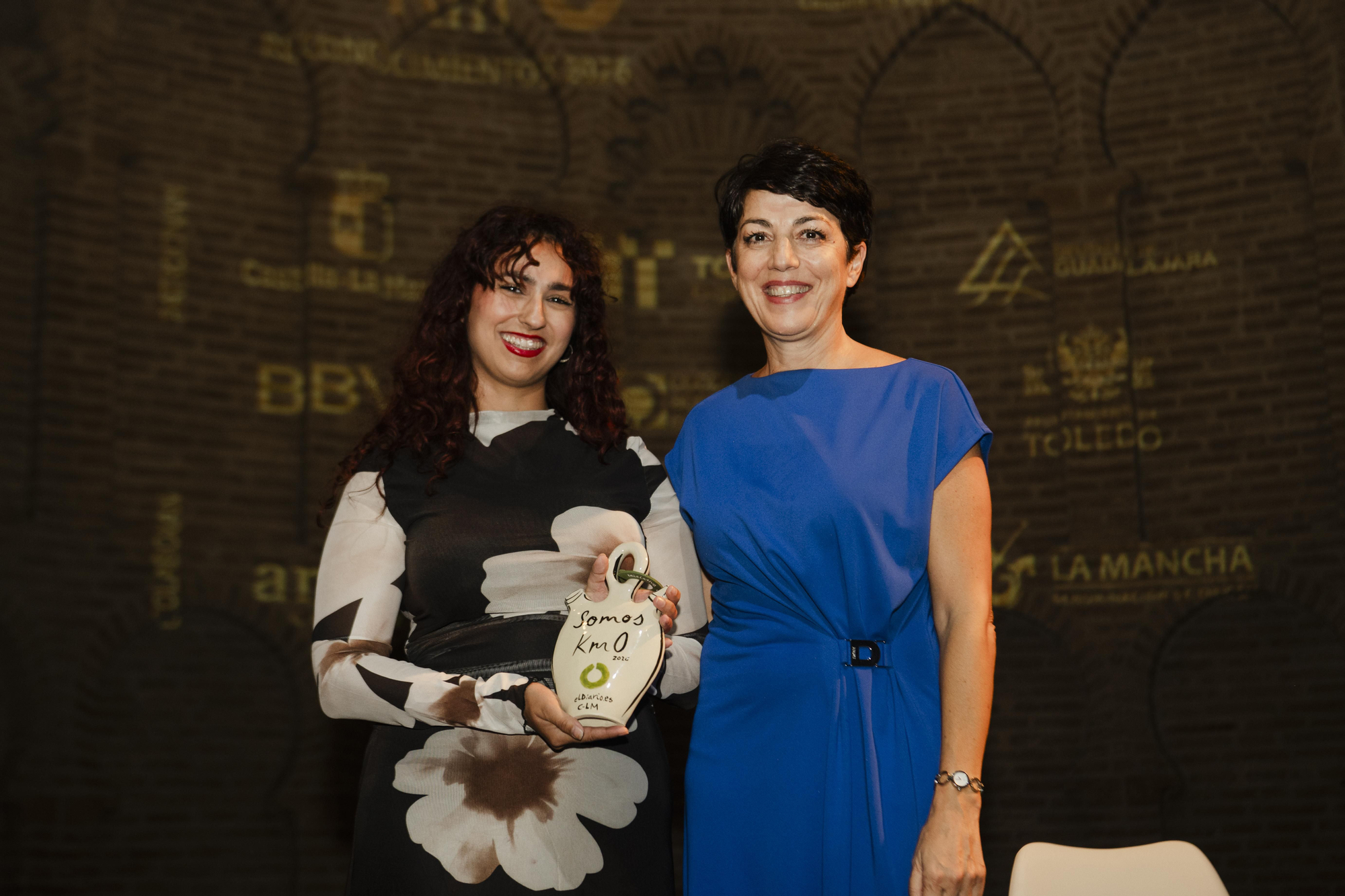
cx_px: 732
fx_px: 2371
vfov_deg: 21.4
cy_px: 408
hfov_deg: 31.6
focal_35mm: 63
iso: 800
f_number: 4
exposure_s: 1/200
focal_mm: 58
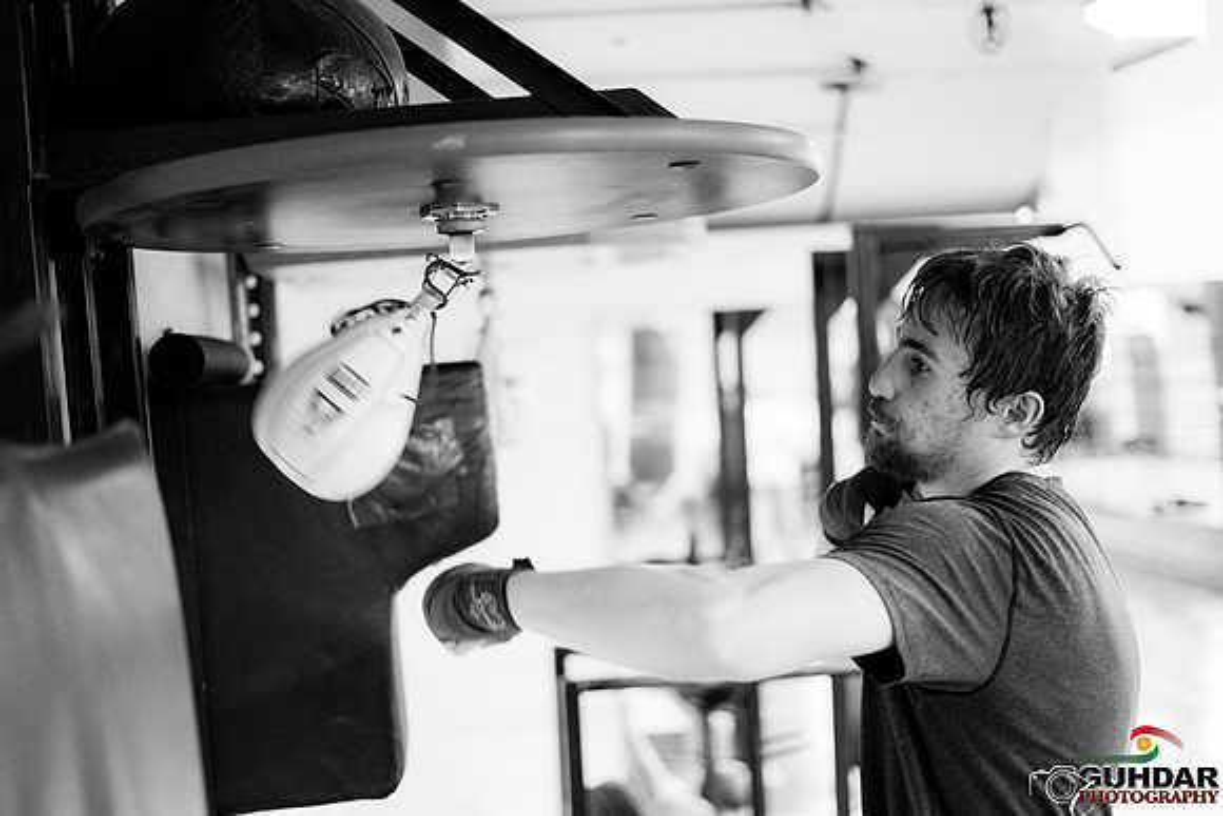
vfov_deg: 27.0
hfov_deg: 39.6
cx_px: 612
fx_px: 1699
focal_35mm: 50
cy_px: 408
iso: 8000
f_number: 1.8
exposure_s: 1/500
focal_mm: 50
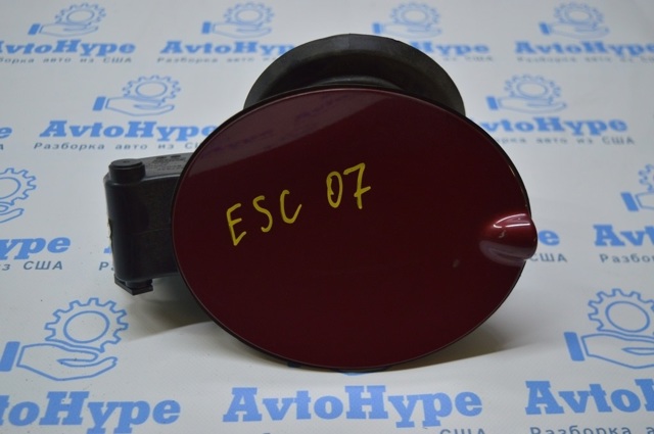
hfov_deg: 42.4
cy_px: 217
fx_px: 844
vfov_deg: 28.9
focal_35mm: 46
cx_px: 327
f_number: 4.2
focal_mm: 31
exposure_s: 1/100
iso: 400
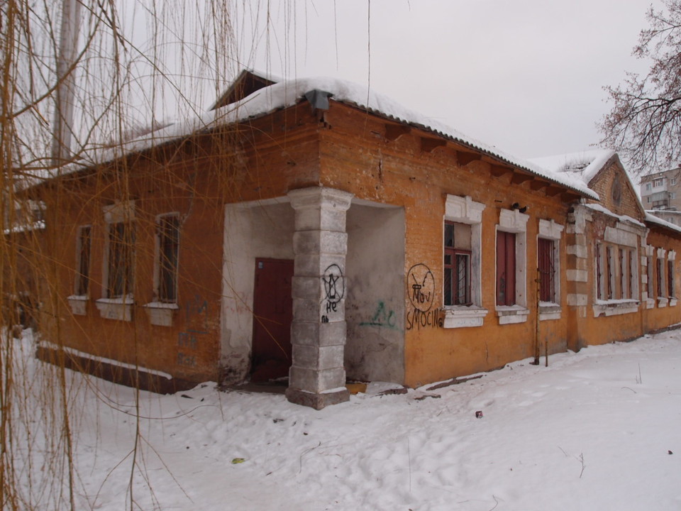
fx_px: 551
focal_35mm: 28
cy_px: 256
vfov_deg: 49.7
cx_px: 340
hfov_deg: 63.4
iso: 100
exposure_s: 1/250
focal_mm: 6
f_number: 2.5
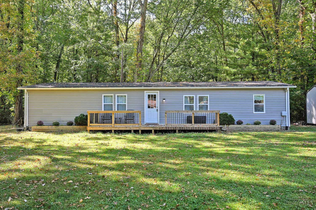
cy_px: 105
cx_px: 158
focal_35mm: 30
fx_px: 263
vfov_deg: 43.6
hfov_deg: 61.9
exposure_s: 1/250
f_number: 4
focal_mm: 30
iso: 200
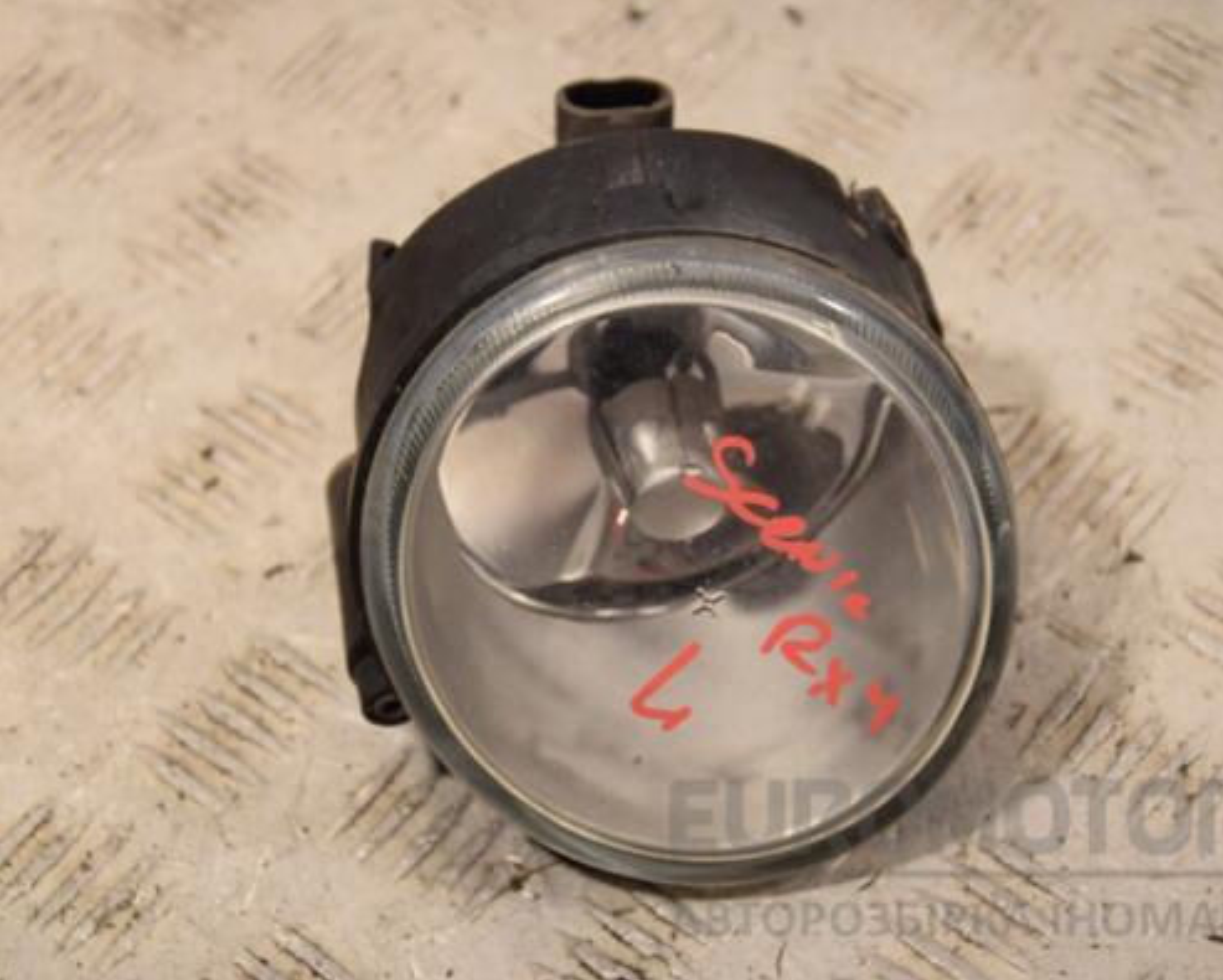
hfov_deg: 17.0
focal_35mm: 113
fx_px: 4093
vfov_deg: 13.7
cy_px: 486
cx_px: 623
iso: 400
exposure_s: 1/160
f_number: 6.3
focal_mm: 66
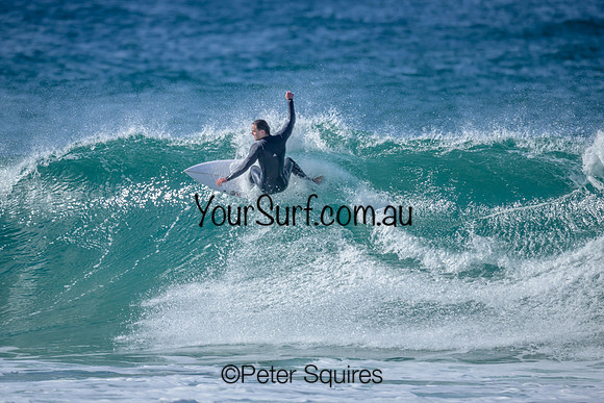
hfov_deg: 2.6
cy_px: 202
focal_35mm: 800
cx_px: 302
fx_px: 13425
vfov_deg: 1.7
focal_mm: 800
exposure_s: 1/2500
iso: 320
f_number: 6.3
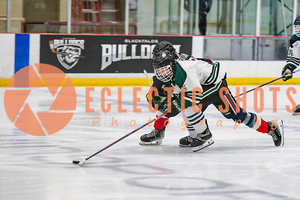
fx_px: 1510
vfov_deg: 7.6
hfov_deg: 11.3
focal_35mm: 181
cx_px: 206
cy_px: 86
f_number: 3.2
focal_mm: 120
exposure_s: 1/640
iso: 2000
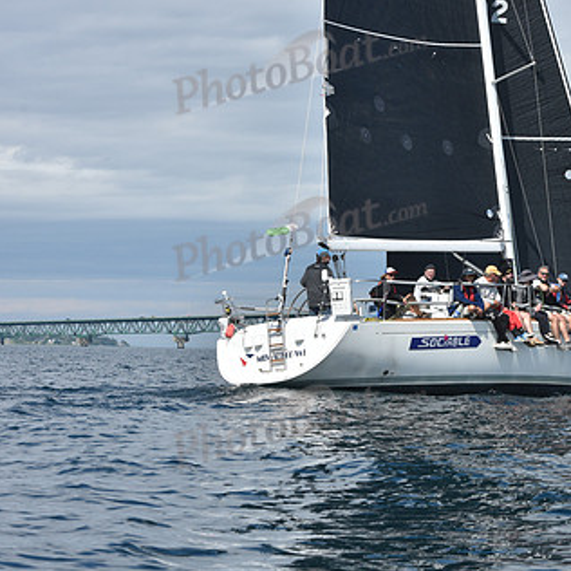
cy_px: 303
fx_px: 2333
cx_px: 522
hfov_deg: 13.8
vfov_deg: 14.0
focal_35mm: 125
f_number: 9
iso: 250
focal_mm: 80
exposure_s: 1/800
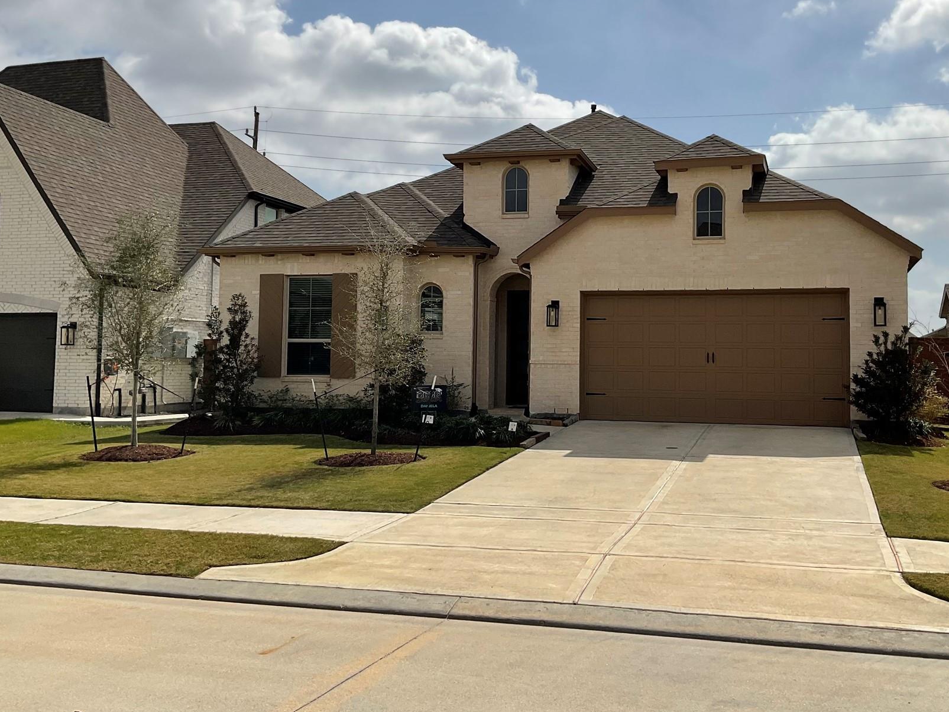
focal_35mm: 37
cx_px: 549
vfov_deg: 38.6
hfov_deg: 49.9
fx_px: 1014
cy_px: 303
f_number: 1.8
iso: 20
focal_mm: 3
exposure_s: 1/6536
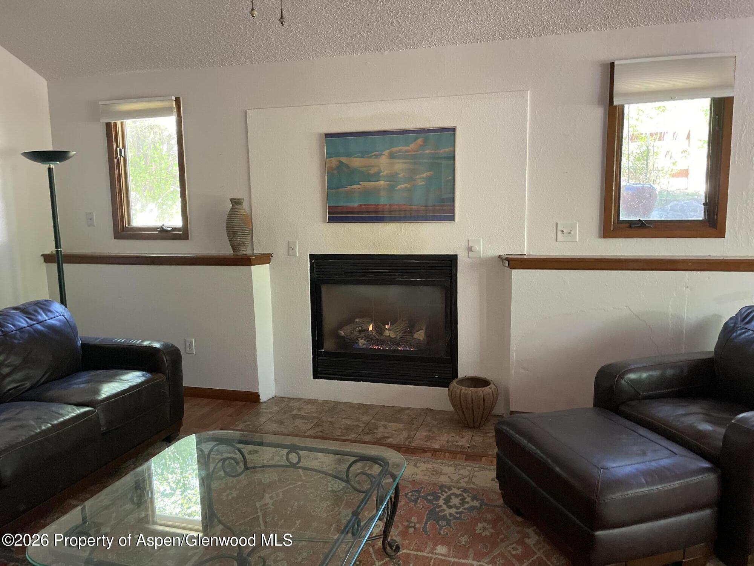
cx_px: 377
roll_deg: +1.6
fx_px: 566
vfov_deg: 53.1
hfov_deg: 67.3
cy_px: 283
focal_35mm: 26
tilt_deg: -6.2
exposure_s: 1/56
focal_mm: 4.2
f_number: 1.6
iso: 500
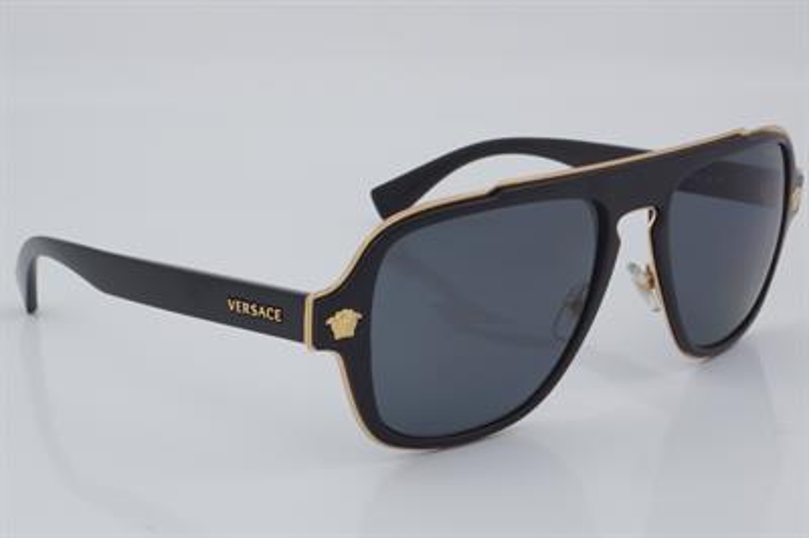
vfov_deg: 18.2
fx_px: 1684
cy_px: 269
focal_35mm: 75
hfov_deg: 27.0
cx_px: 404
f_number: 32
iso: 100
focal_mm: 50
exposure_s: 1/4
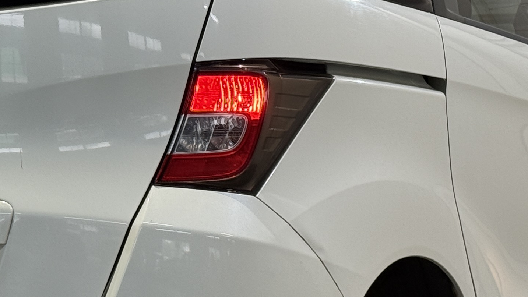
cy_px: 164
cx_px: 194
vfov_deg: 8.3
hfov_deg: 14.6
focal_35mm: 147
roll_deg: -0.2
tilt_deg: +0.5
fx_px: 2058
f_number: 1.78
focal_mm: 6.76
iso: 80
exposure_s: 1/60
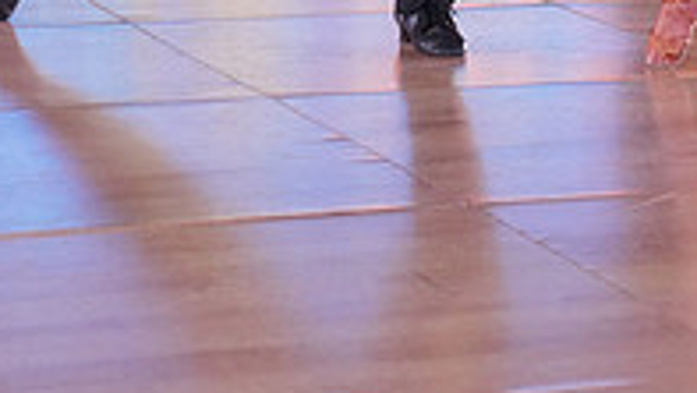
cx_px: 554
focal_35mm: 154
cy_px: -400
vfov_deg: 7.6
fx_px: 2847
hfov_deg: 13.9
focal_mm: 50
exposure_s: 1/500
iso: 2500
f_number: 4
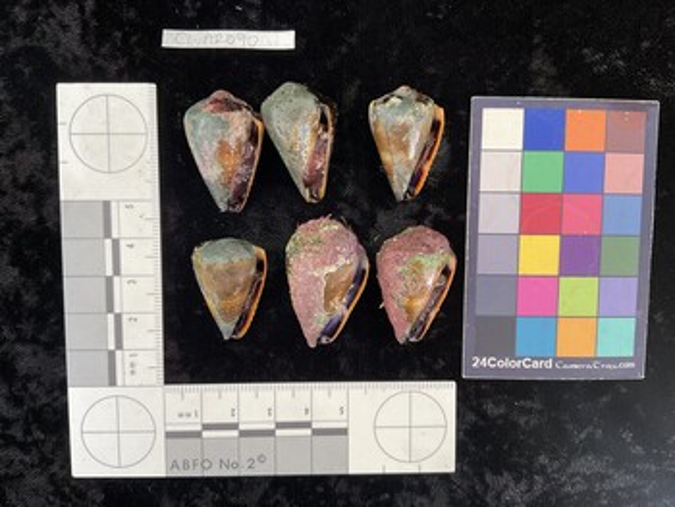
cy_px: 254
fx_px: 566
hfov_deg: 61.6
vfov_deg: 48.3
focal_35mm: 29
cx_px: 338
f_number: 1.8
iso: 40
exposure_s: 1/60
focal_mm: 3
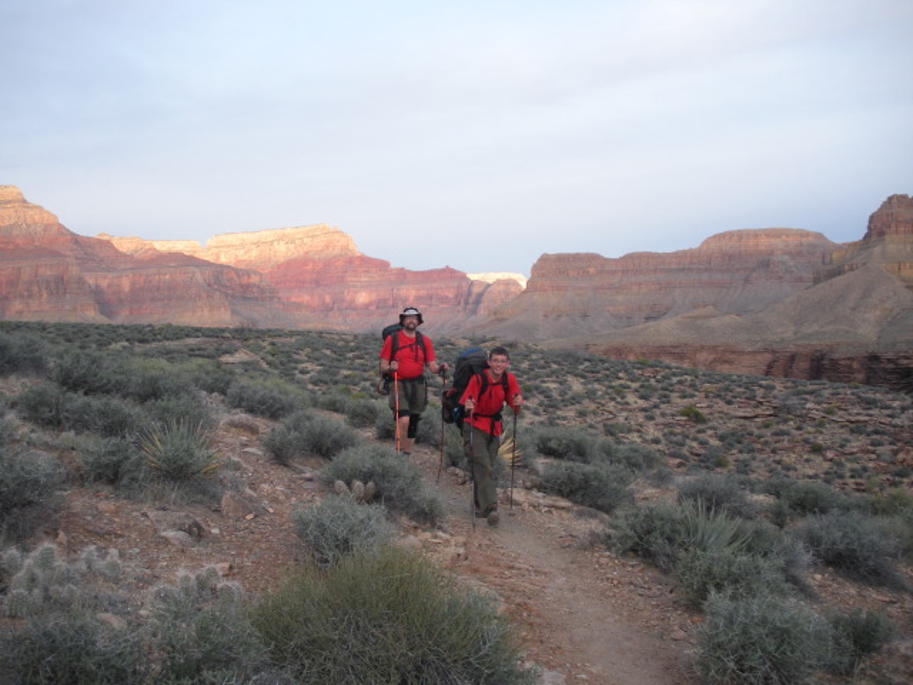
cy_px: 342
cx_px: 456
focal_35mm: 36
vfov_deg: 39.7
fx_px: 950
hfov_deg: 51.4
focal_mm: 6.3
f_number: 3.5
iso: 66
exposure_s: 1/59.6
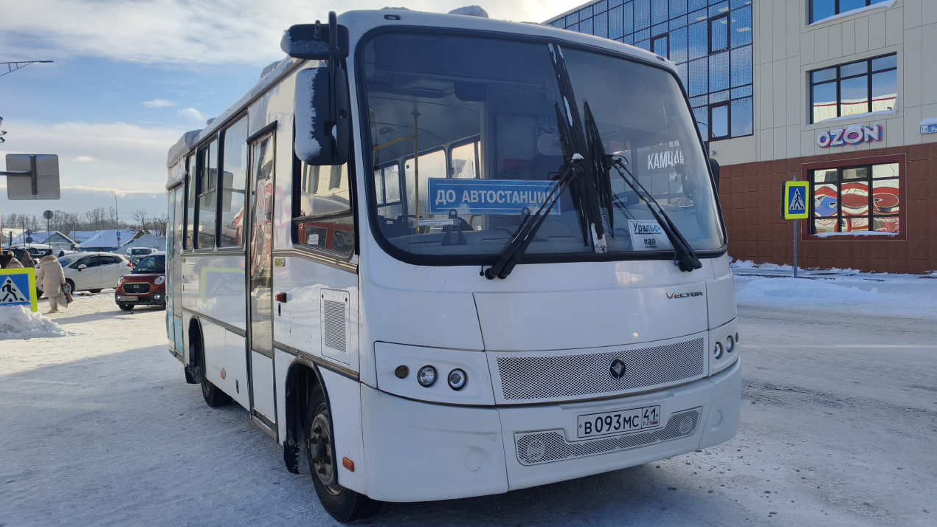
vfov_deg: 40.2
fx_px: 720
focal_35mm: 29
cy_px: 259
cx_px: 479
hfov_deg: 66.1
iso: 80
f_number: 1.5
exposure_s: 1/5291
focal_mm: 4.94
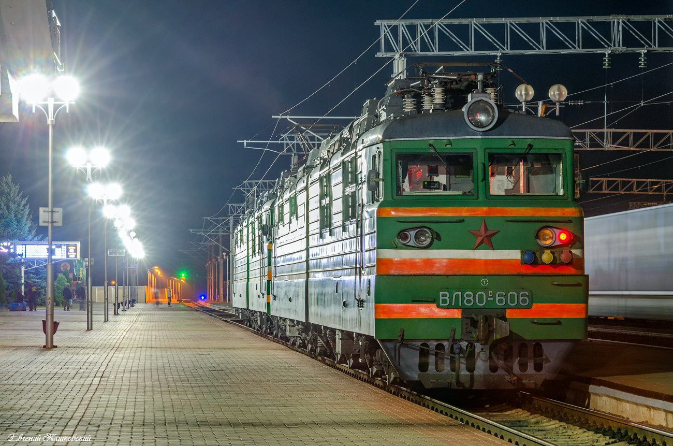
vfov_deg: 11.7
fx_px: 2183
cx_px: 336
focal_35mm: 117
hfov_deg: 17.5
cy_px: 223
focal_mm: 78
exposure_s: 8
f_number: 10
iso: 200
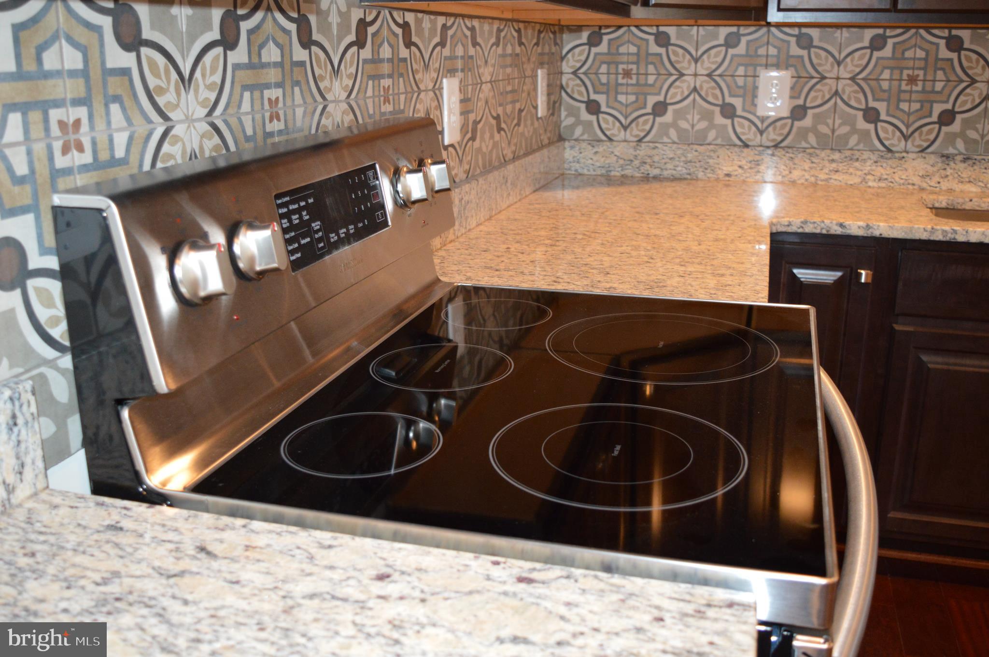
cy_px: 328
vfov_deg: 38.3
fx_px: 947
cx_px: 494
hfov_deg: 55.2
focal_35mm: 34
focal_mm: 23
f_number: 3.8
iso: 1250
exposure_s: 1/60
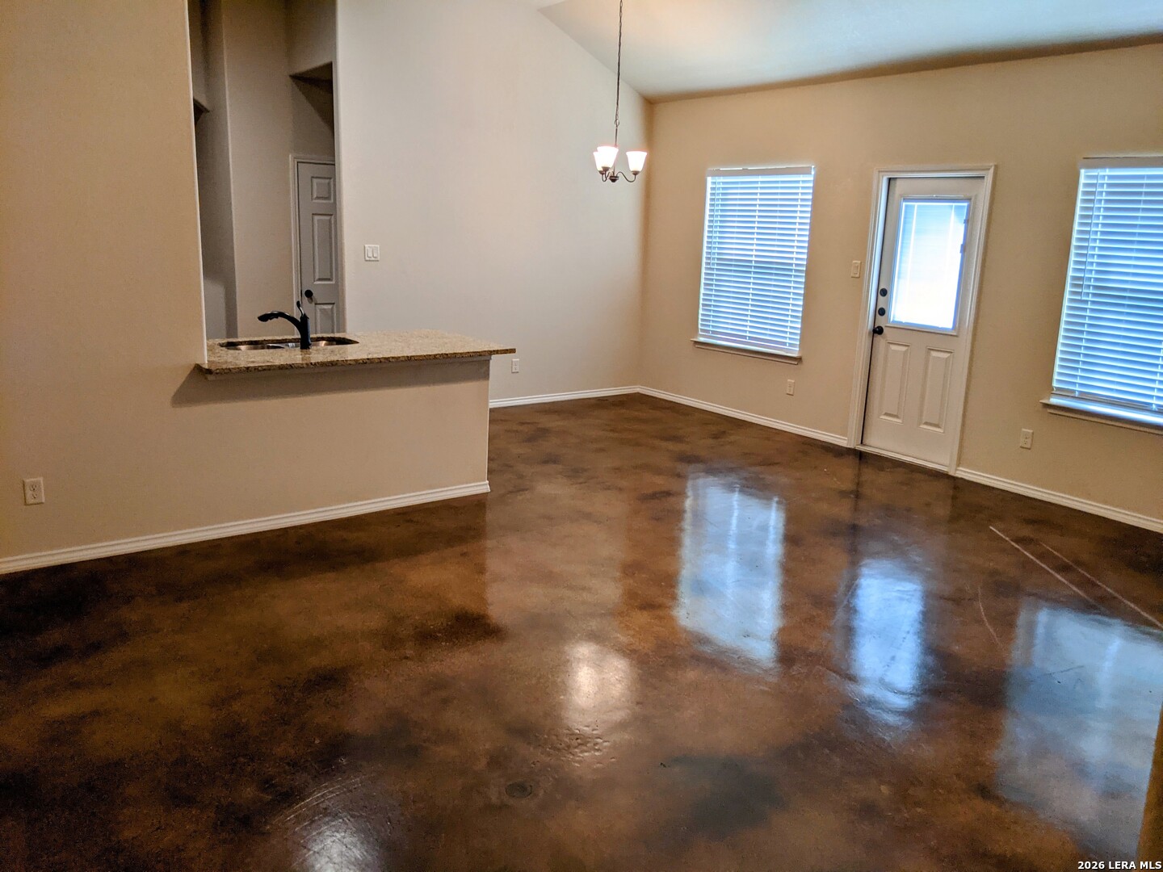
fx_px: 907
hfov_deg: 65.3
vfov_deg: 51.4
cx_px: 582
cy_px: 436
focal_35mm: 27
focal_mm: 4.44
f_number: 1.8
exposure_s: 1/120
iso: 119
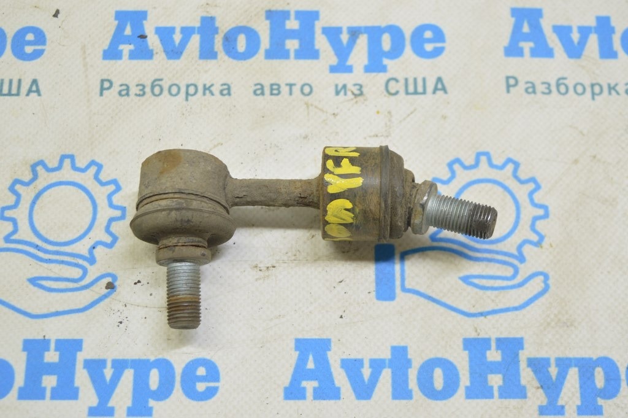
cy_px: 209
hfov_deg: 35.1
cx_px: 314
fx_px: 994
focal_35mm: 57
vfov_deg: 23.7
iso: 400
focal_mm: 38
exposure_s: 1/20
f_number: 5.6
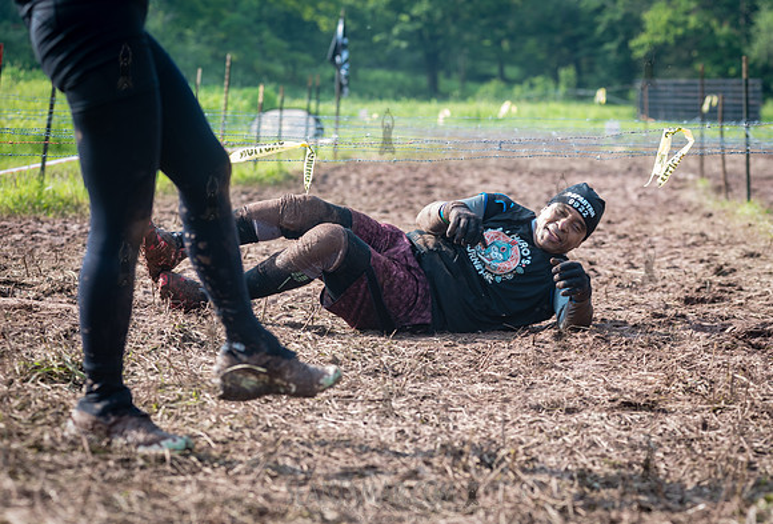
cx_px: 412
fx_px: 2744
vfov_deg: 10.9
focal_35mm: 127
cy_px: 275
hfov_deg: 16.0
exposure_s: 1/200
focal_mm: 120
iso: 250
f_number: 4.5
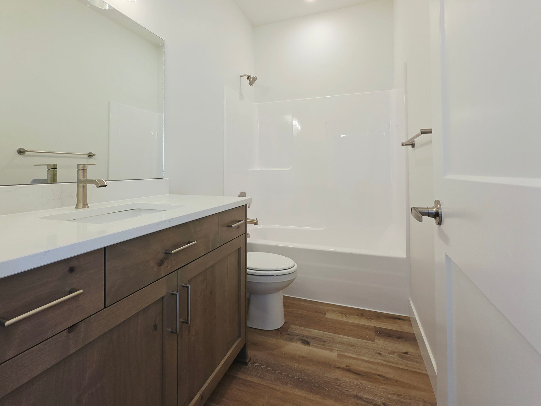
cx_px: 258
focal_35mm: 16
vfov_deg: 77.4
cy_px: 167
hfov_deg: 94.4
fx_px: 250
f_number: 1.9
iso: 32
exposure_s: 1/120
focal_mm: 2.2
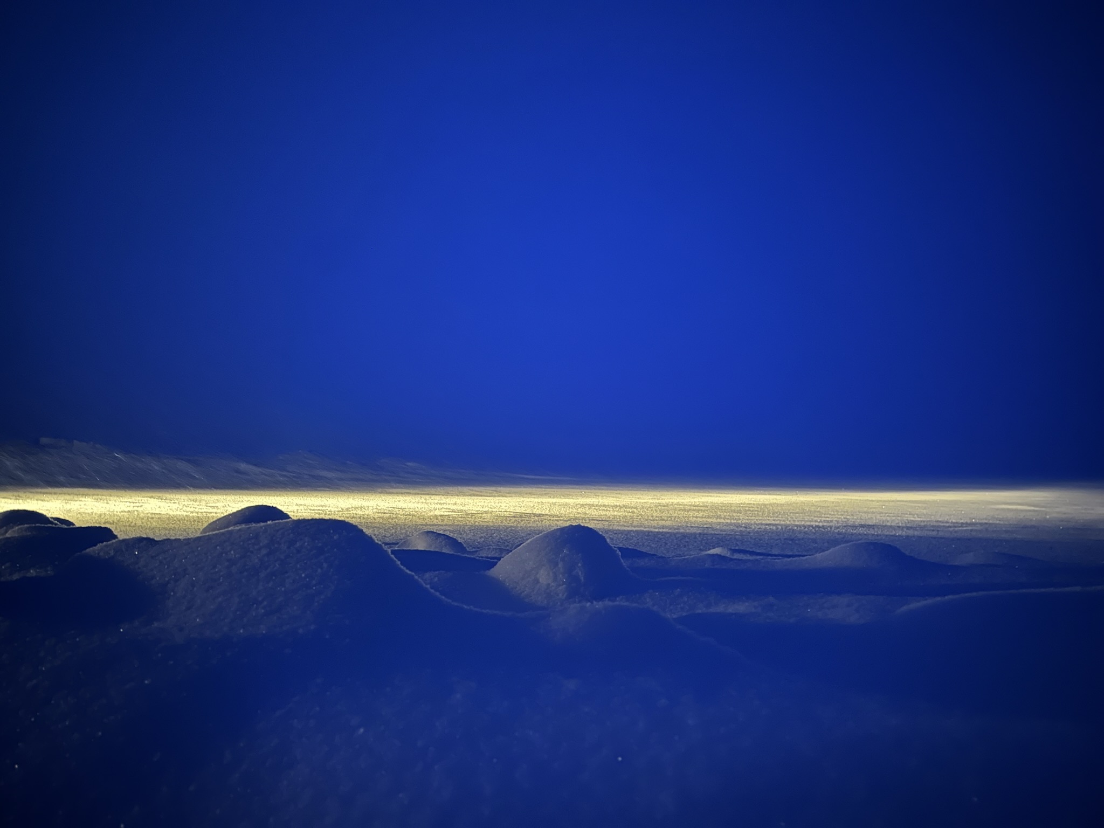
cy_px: 414
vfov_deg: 56.8
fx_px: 765
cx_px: 552
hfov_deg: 71.6
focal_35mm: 24
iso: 2000
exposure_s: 1/5
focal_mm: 6.86
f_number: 1.78
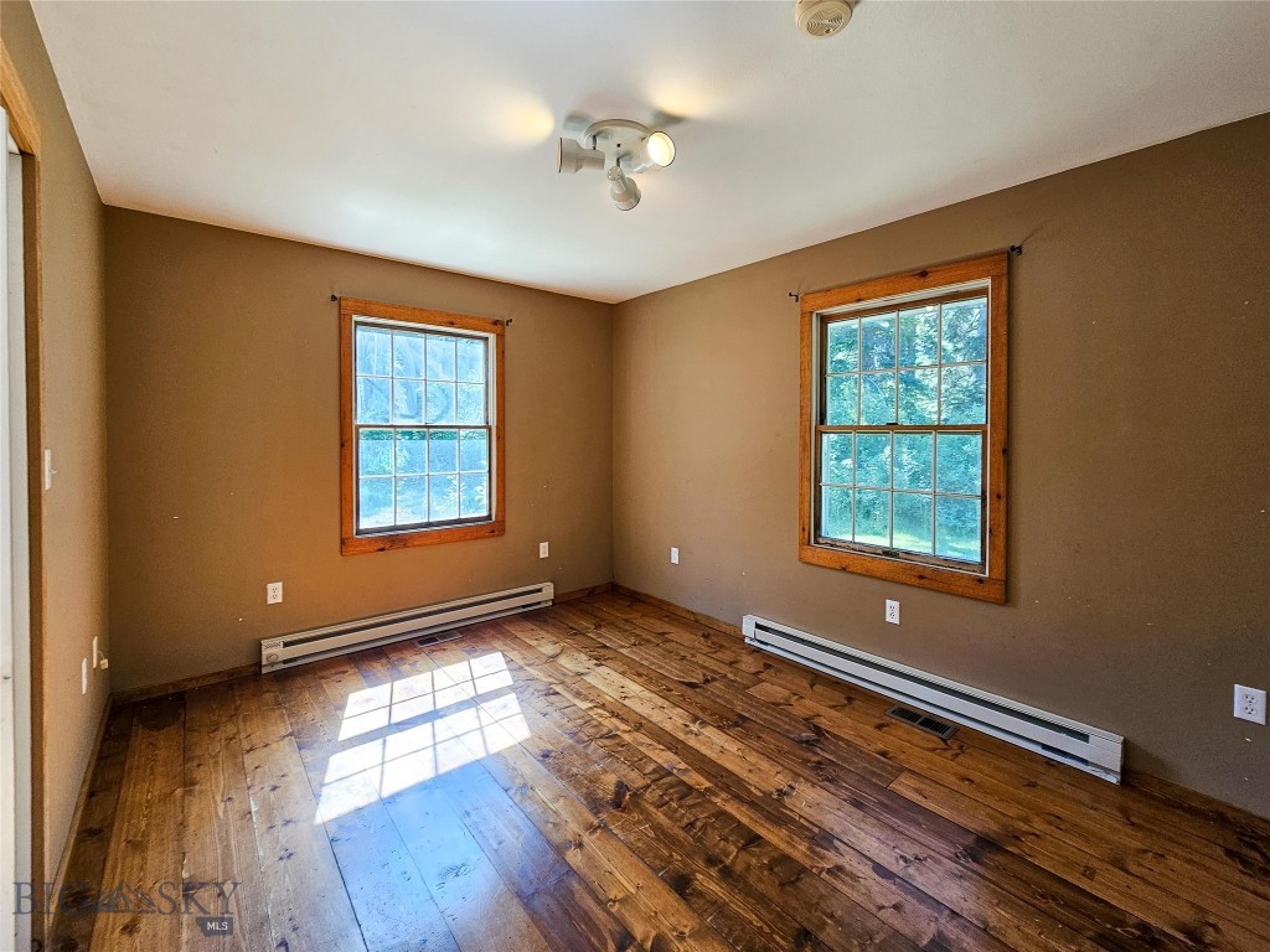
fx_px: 477
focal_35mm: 13
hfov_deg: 106.2
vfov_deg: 89.9
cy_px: 476
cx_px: 635
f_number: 2.2
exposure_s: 1/60
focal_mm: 2.2
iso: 64
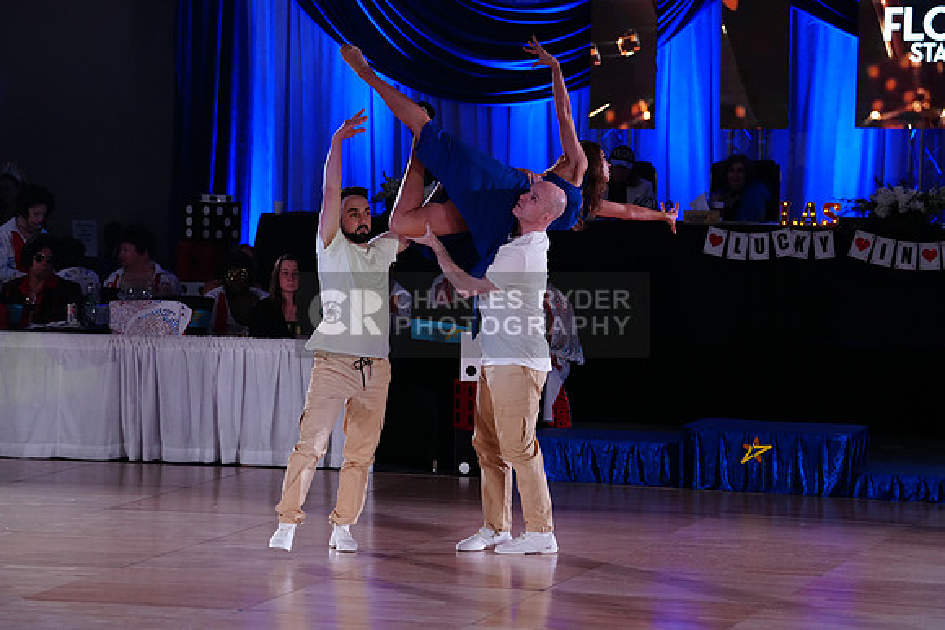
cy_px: 315
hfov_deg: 16.6
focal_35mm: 123
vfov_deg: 11.2
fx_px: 3229
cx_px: 472
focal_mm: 123
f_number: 5.6
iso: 3200
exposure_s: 1/320
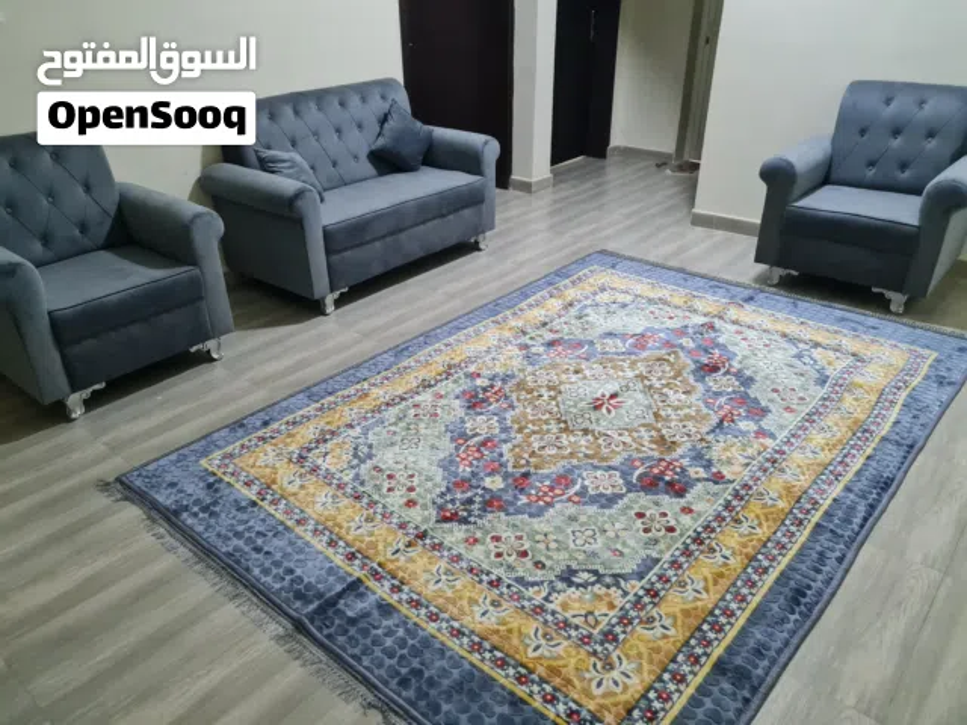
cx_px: 484
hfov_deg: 67.3
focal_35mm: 26
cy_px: 362
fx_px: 726
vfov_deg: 53.1
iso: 640
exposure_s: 1/50
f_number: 1.8
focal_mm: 5.4
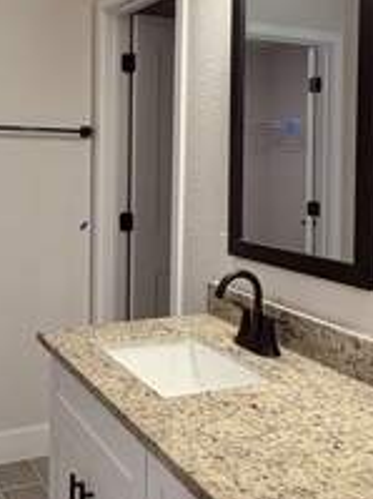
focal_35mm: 45
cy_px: 176
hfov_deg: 32.0
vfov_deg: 41.7
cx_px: 140
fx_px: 647
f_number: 2.2
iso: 160
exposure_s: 1/120
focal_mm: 2.22
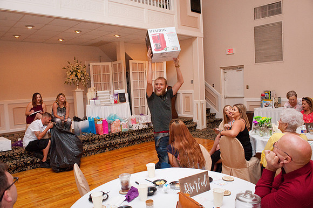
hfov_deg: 65.5
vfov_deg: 46.4
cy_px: 104
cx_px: 156
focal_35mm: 28
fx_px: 243
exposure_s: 1/125
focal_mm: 28
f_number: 5.6
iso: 3200
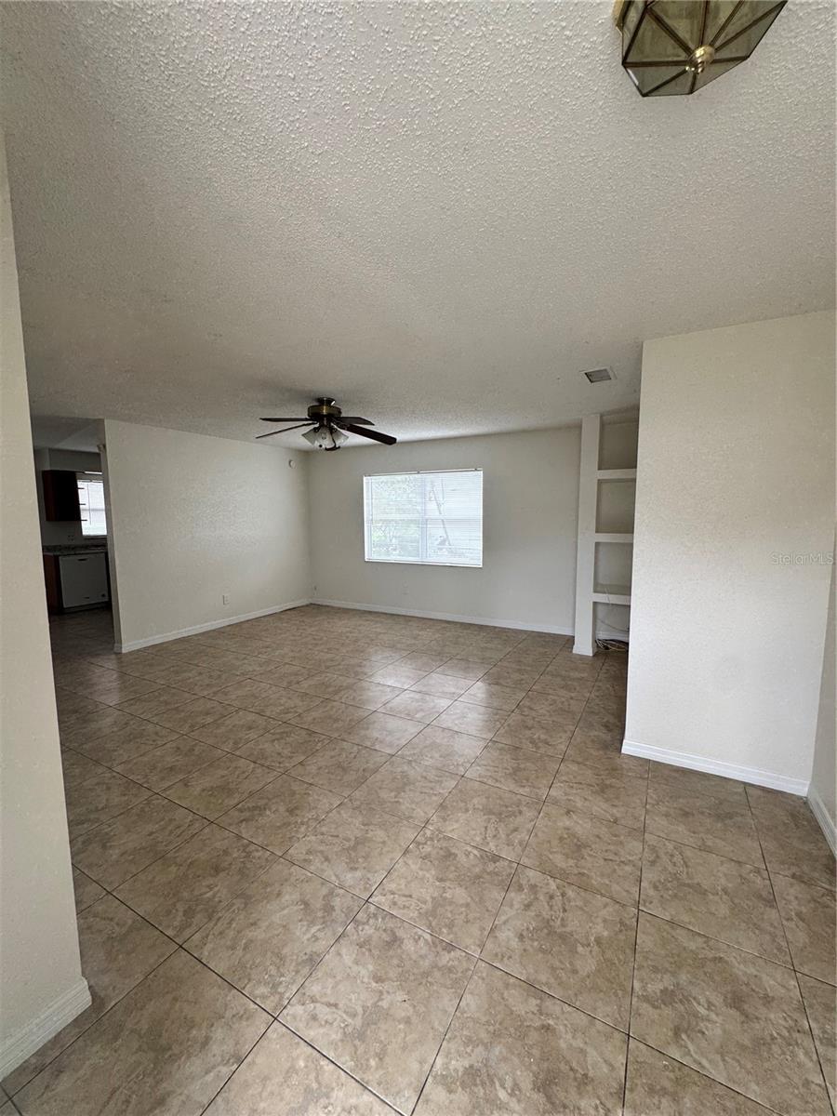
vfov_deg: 102.1
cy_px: 558
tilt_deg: -5.8
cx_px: 418
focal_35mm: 14
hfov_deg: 85.7
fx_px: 451
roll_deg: +0.5
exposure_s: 1/99
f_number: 2.2
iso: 50
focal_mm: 2.22
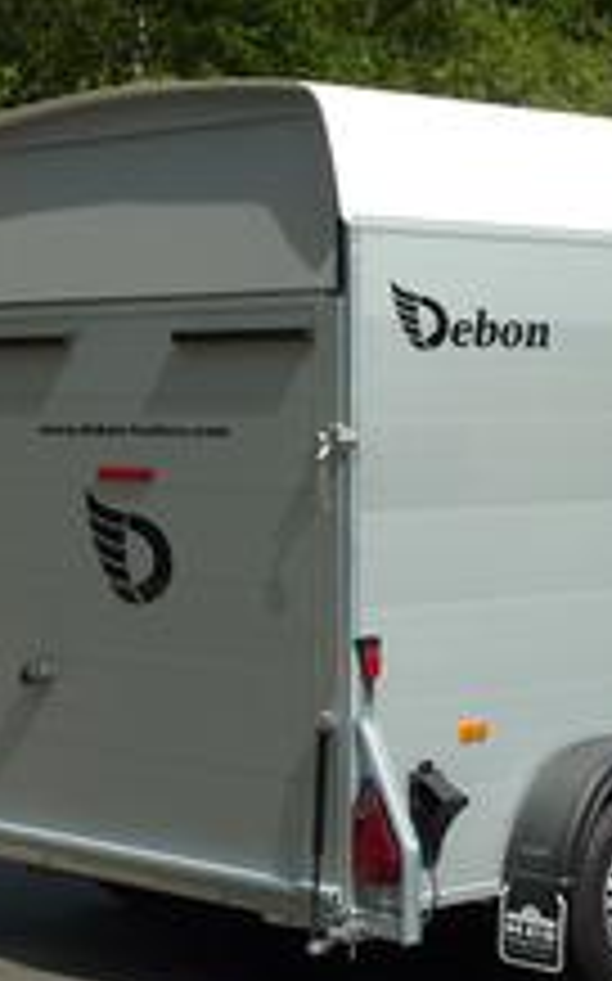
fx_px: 2539
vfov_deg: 21.9
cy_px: 443
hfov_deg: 13.7
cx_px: 367
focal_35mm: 95
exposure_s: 1/500
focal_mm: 8.5
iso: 80
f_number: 4.5
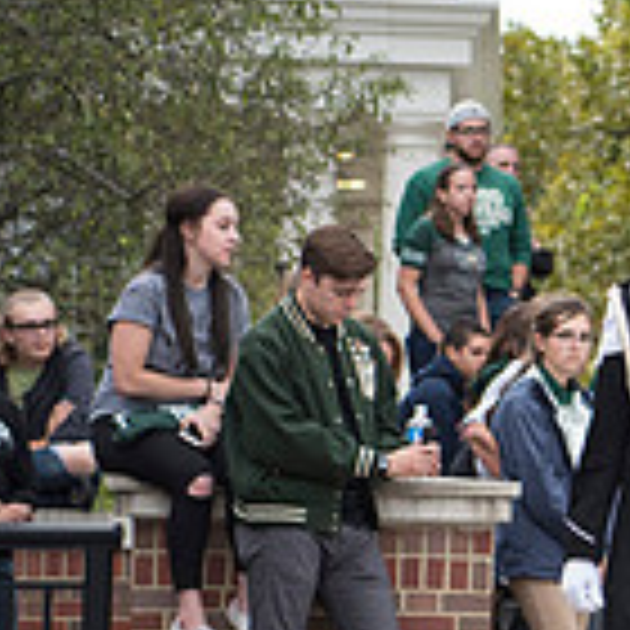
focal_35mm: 247
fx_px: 5086
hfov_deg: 6.9
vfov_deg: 7.1
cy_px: 340
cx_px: 1089
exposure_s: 1/320
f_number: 3.5
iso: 1600
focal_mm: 70
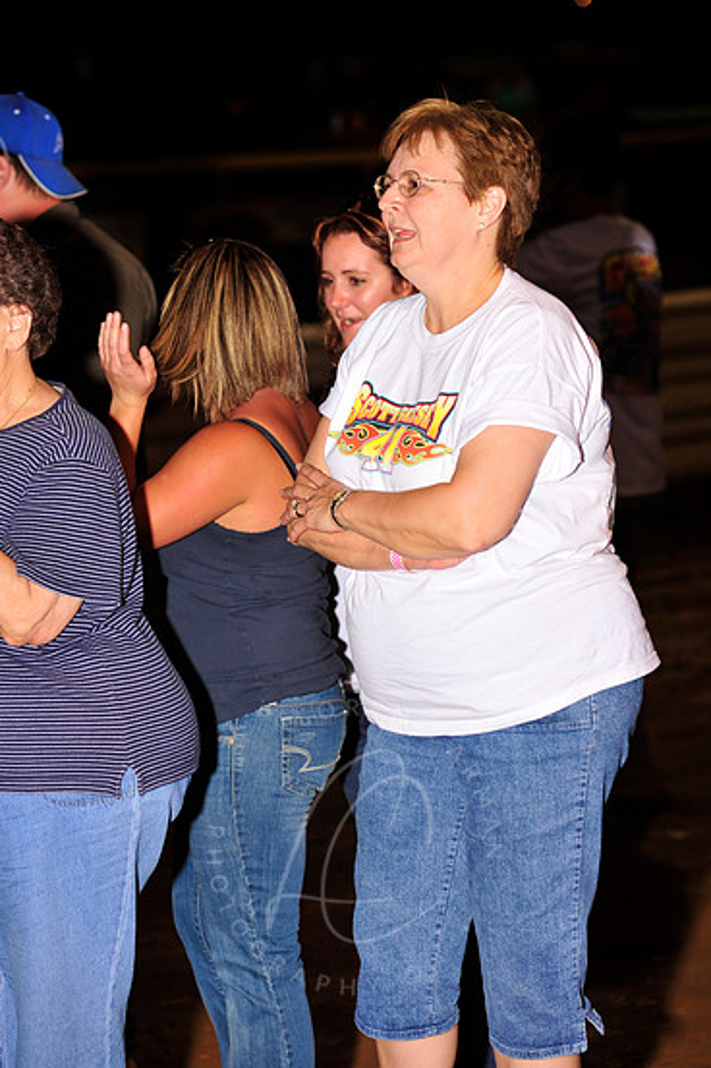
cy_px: 535
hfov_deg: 9.0
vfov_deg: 13.5
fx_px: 4508
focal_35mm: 152
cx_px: 354
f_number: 5.6
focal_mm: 145
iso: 500
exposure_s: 1/200
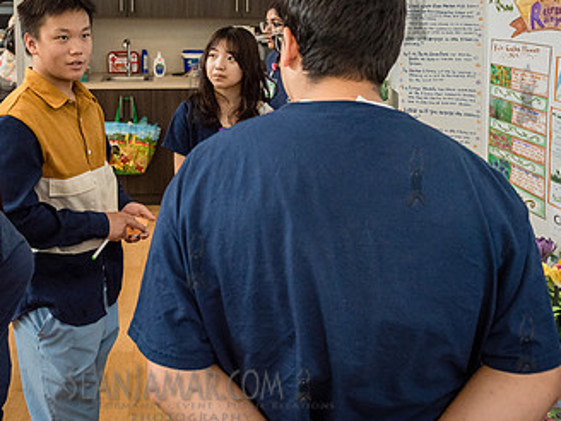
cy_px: 70
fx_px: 729
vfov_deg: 31.2
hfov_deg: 41.9
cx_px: 230
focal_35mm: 45
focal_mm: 24
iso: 2500
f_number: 4
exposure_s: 1/400
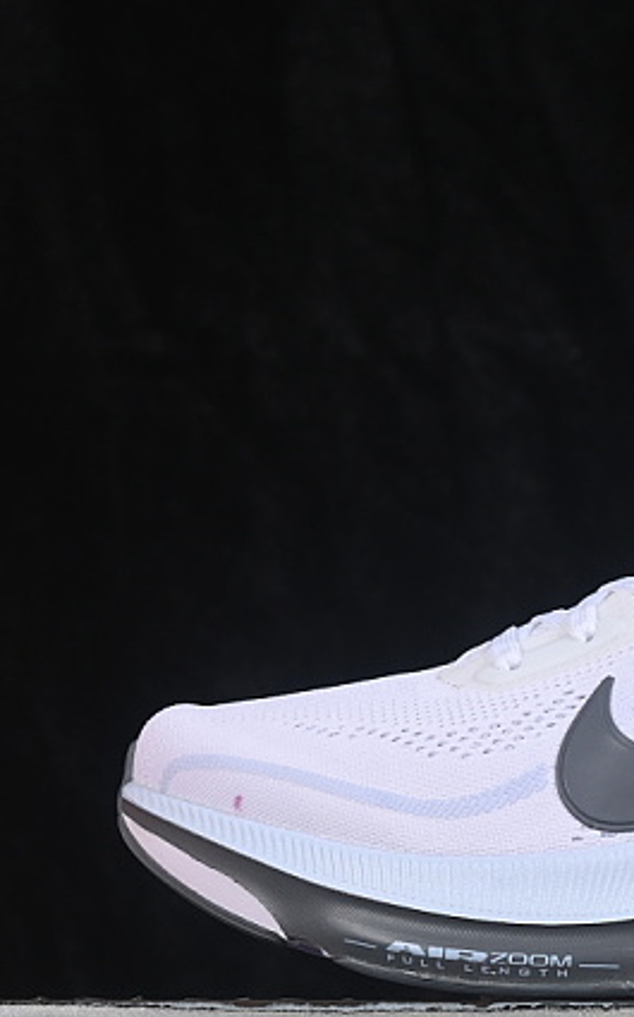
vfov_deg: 14.5
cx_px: 785
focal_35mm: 144
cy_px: 607
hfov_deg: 9.0
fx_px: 3988
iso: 160
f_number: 8
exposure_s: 1/80
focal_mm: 50
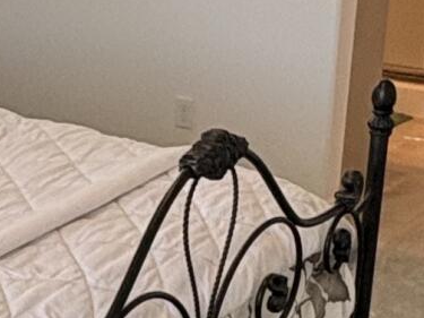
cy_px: 181
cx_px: -103
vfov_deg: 13.2
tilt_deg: -15.3
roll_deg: +1.1
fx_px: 1371
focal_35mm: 112
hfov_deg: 16.7
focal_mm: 2.22
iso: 125
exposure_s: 1/120
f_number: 2.2
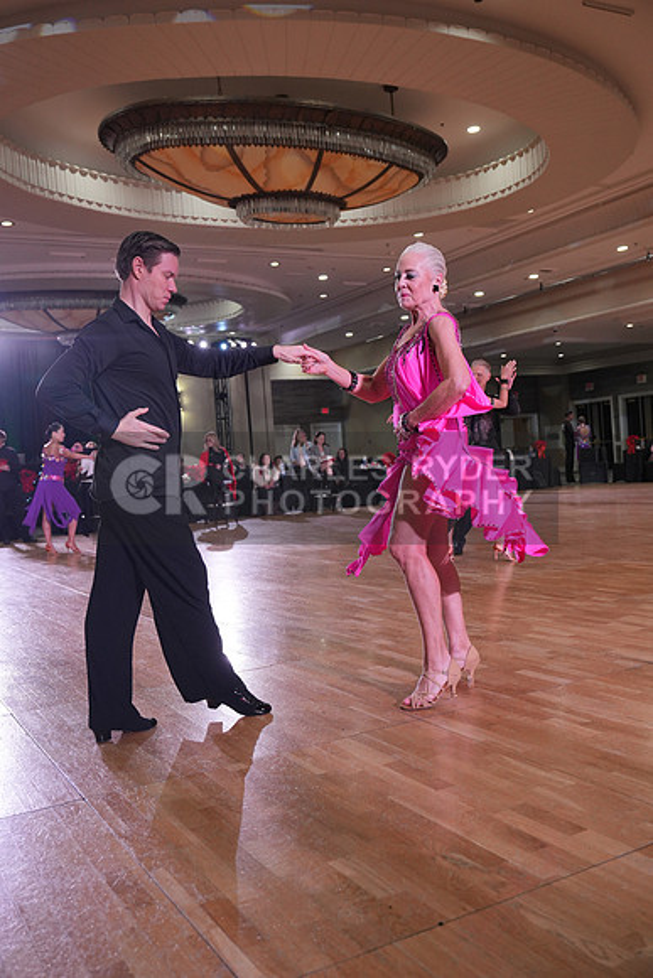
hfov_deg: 40.0
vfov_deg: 57.2
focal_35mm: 33
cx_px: 326
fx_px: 897
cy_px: 489
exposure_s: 1/500
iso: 1600
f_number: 4
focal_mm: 33
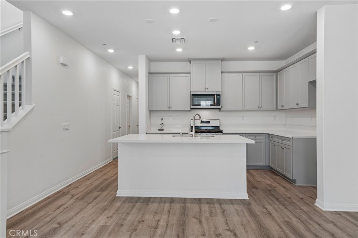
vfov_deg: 57.2
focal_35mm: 22
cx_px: 179
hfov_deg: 78.6
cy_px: 119
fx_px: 219
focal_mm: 22
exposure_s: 1/20
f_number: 8
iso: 400
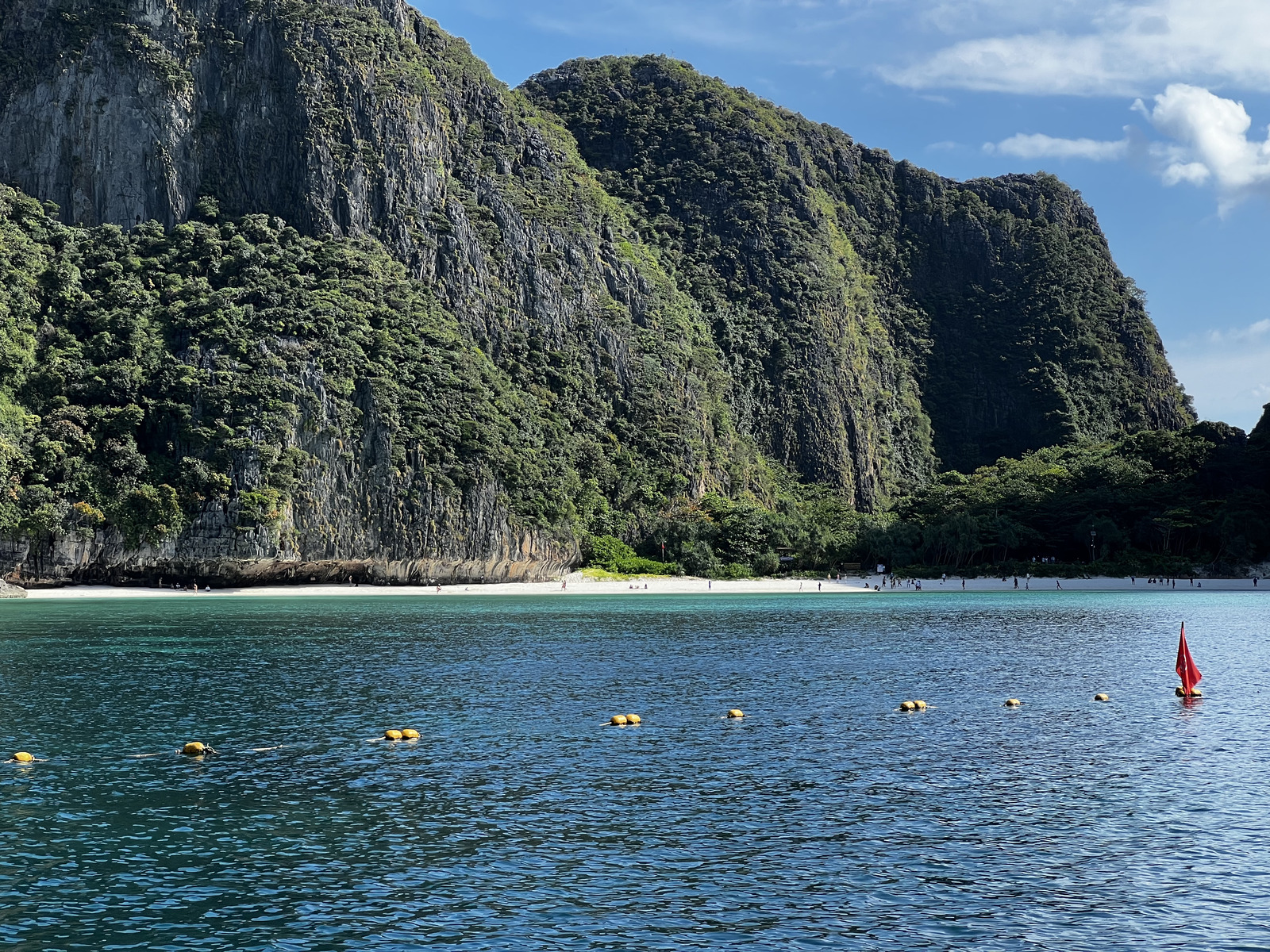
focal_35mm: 77
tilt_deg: +2.3
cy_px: 476
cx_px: 635
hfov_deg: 25.3
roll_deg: +0.2
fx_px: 2825
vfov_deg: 19.1
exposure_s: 1/339
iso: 32
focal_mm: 9
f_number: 2.8
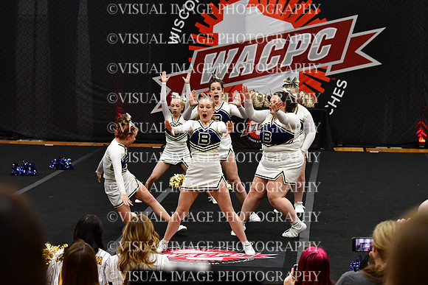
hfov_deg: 17.1
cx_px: 214
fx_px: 1427
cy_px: 142
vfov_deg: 11.4
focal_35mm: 120
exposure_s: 1/500
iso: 4000
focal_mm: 80
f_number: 4
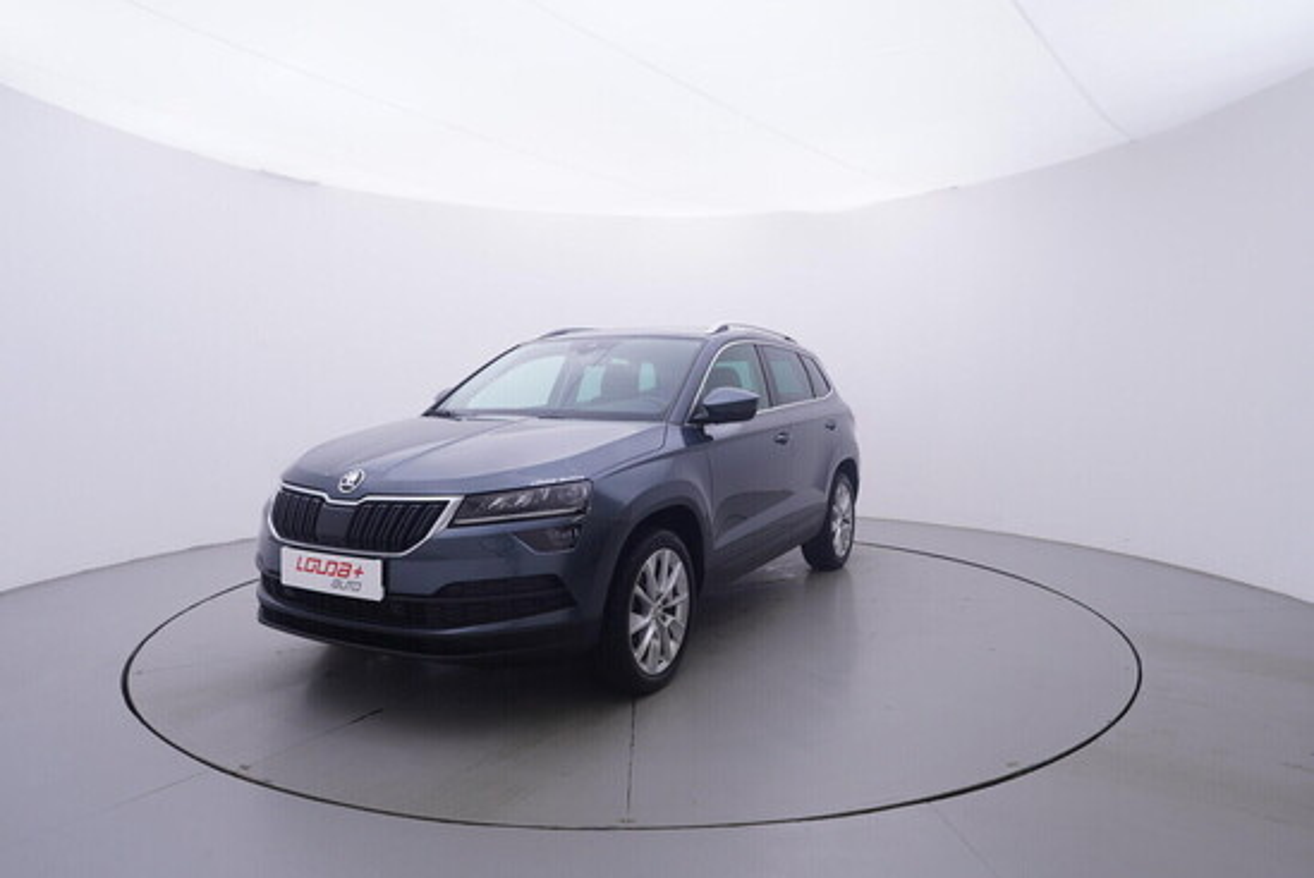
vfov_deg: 56.2
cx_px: 657
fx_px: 822
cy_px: 439
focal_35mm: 22
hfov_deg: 77.3
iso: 200
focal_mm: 15
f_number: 5
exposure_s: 1/80
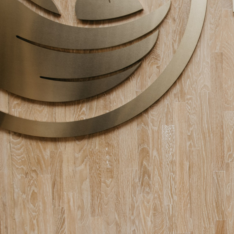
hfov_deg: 17.2
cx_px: 354
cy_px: 195
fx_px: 696
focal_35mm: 91
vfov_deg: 18.9
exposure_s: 1/160
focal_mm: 28
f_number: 4
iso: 160
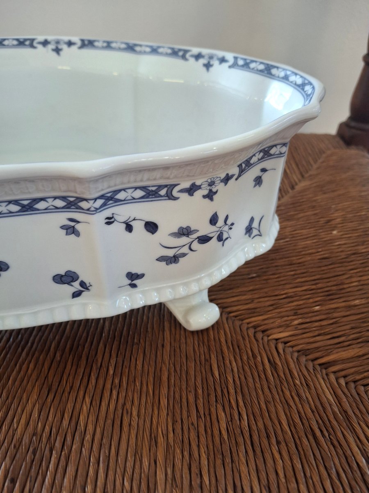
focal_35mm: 25
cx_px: 184
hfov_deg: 54.9
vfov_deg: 69.4
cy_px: 246
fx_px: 355
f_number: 1.8
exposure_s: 1/50
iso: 200
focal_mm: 4.69
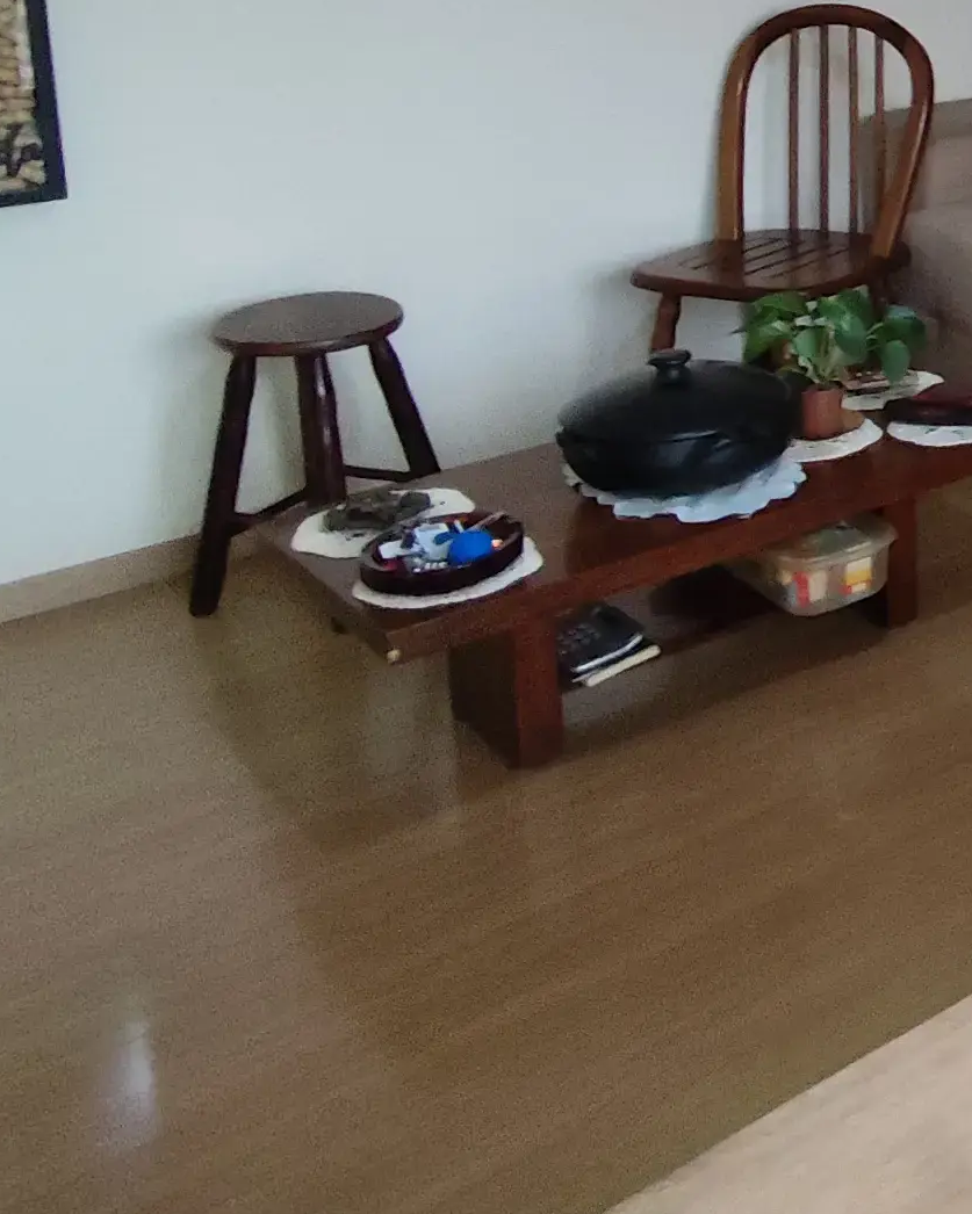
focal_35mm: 49
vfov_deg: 35.5
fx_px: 1762
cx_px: 1582
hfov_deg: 22.8
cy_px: 88
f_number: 2.2
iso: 125
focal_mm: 1.65
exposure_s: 1/60
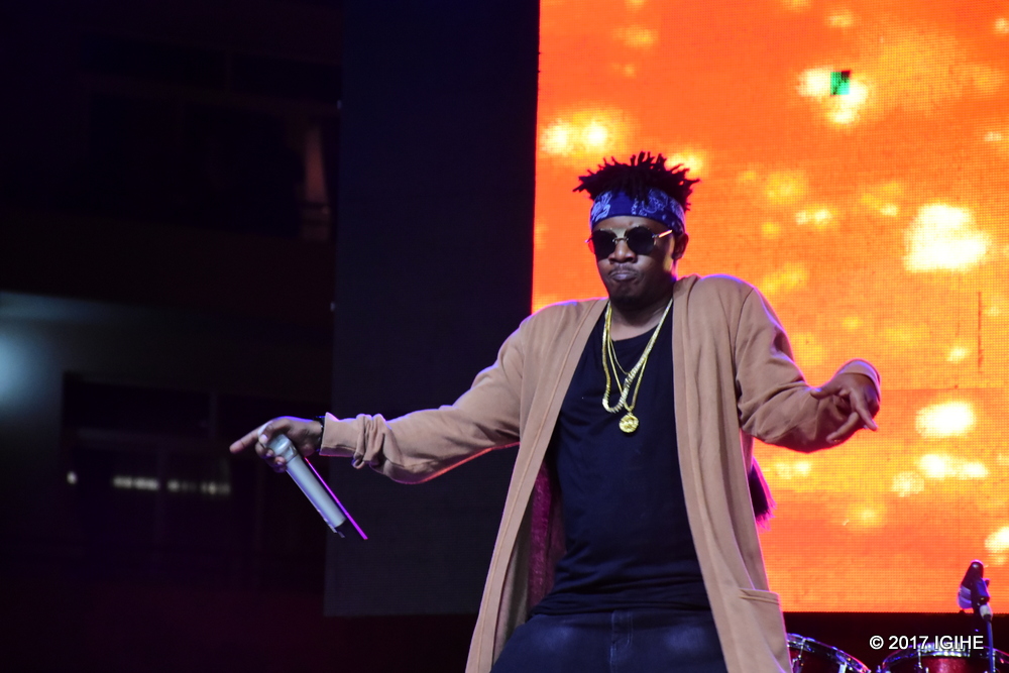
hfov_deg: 13.7
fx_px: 4204
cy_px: 336
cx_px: 504
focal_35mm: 150
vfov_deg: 9.2
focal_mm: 100
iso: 3200
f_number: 5.6
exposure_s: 1/100
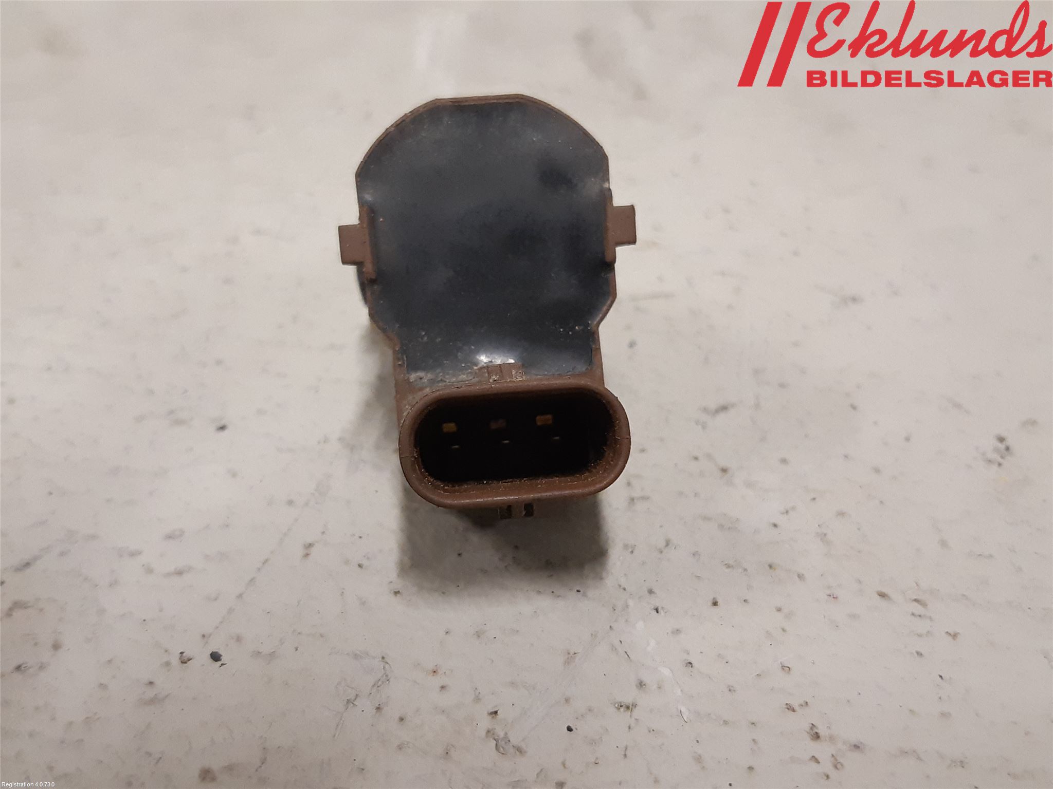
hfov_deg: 67.3
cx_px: 526
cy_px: 394
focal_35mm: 26
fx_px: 791
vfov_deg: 53.1
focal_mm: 3.93
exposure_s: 1/50
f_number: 1.7
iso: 250
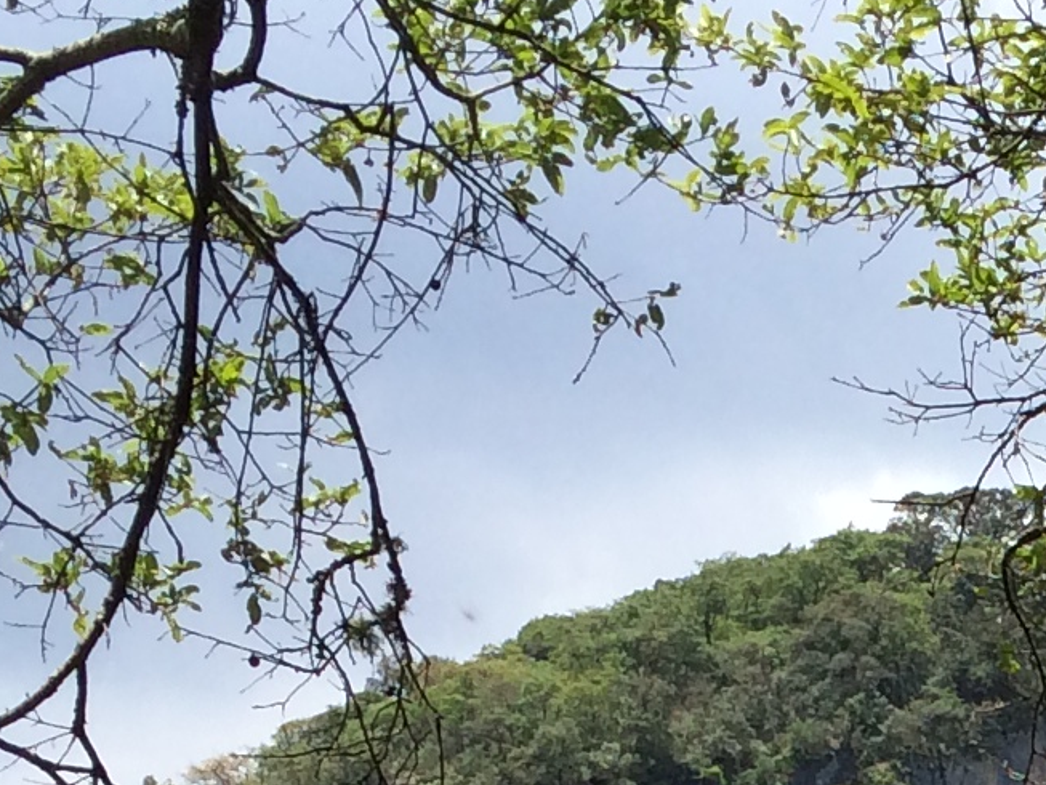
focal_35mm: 150
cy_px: 1849
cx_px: 1607
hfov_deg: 12.5
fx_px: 4533
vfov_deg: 9.0
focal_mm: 4.12
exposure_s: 1/1172
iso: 32
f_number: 2.2
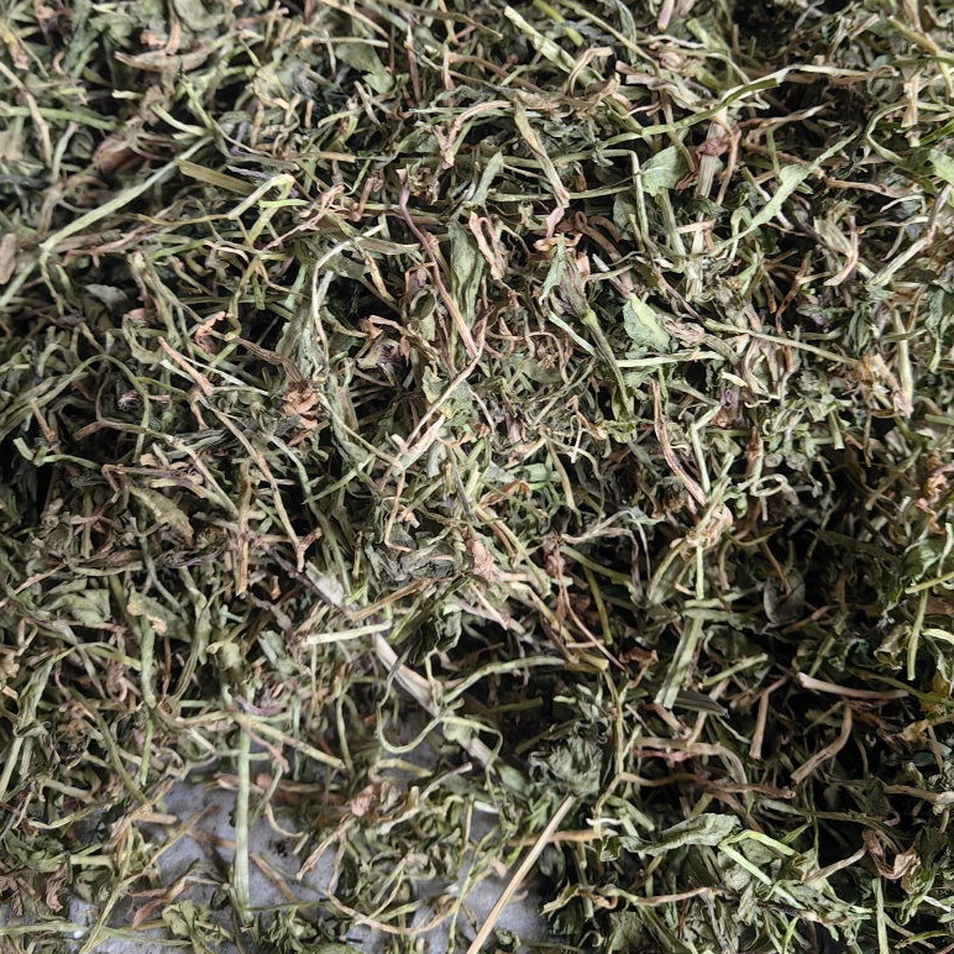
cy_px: 322
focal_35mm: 33
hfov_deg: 49.7
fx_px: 1029
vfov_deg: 48.9
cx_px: 479
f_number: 4
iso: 320
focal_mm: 5.75
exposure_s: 1/25
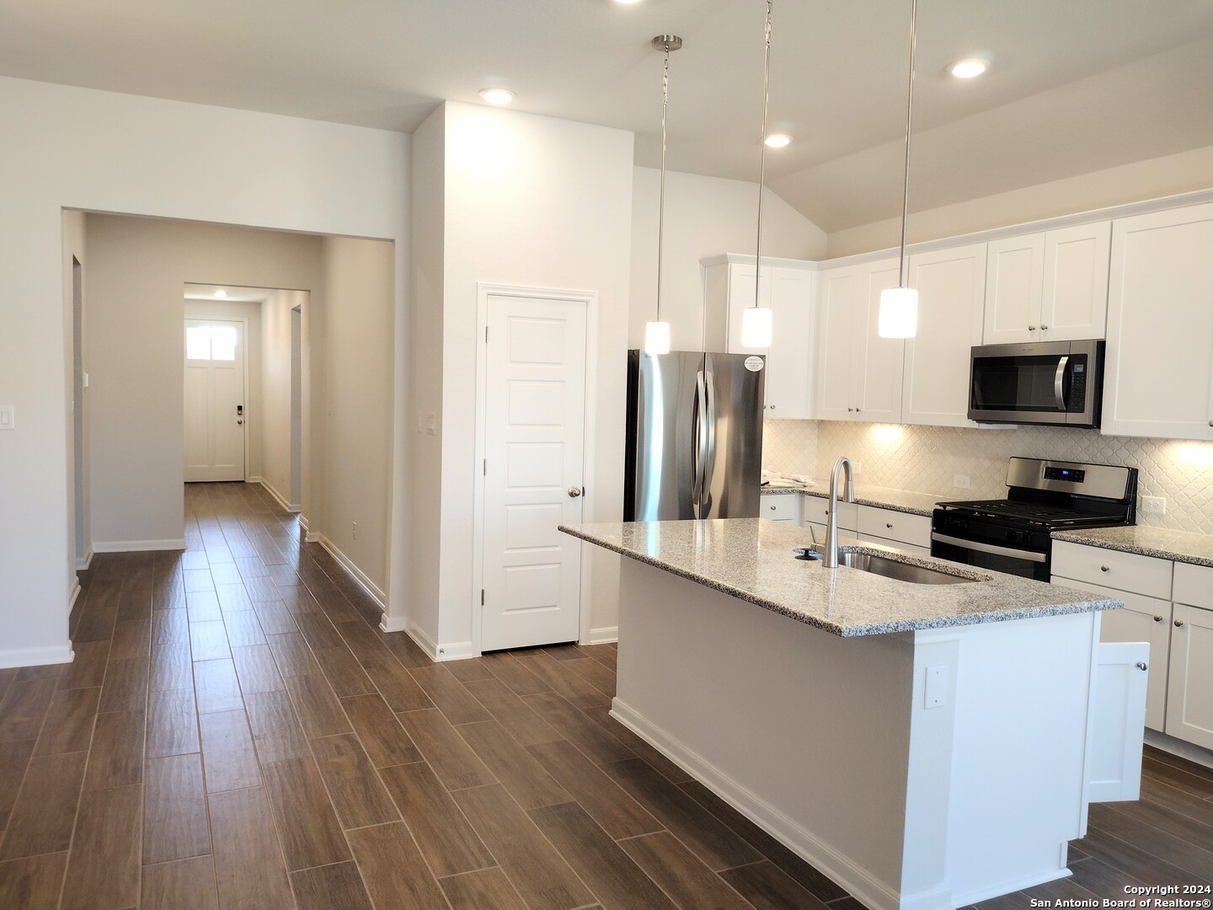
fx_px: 946
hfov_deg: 65.3
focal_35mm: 27
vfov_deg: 51.4
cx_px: 606
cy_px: 455
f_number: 1.7
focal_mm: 4.71
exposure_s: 1/60
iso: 148
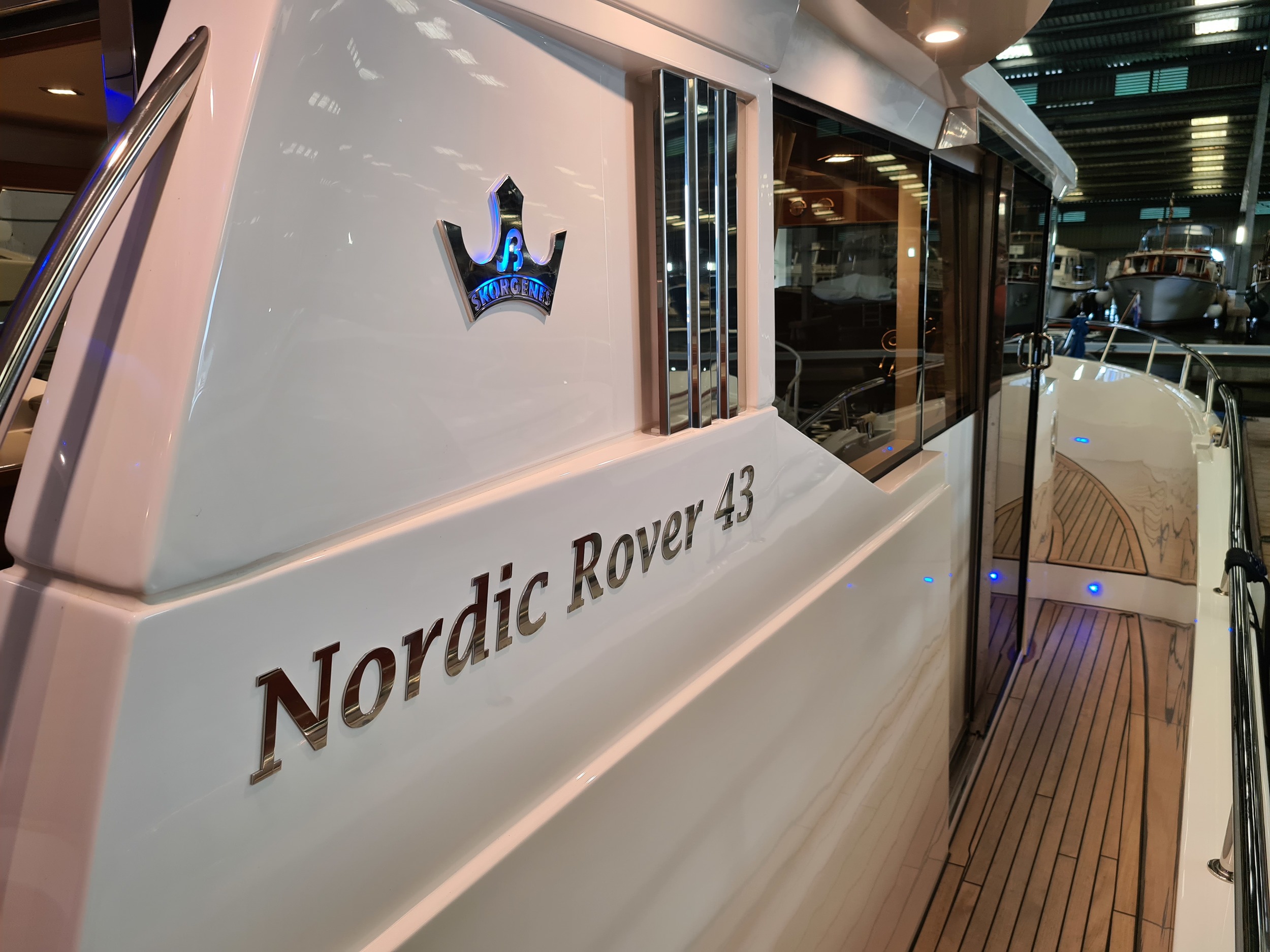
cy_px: 476
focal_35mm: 26
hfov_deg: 67.3
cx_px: 635
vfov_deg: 53.1
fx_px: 954
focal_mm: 5.4
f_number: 1.8
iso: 100
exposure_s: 1/50
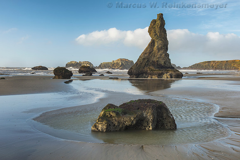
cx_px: 120
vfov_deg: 31.9
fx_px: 280
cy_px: 80
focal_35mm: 42
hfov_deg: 46.4
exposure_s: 1/8
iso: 64
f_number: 16
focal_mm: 42
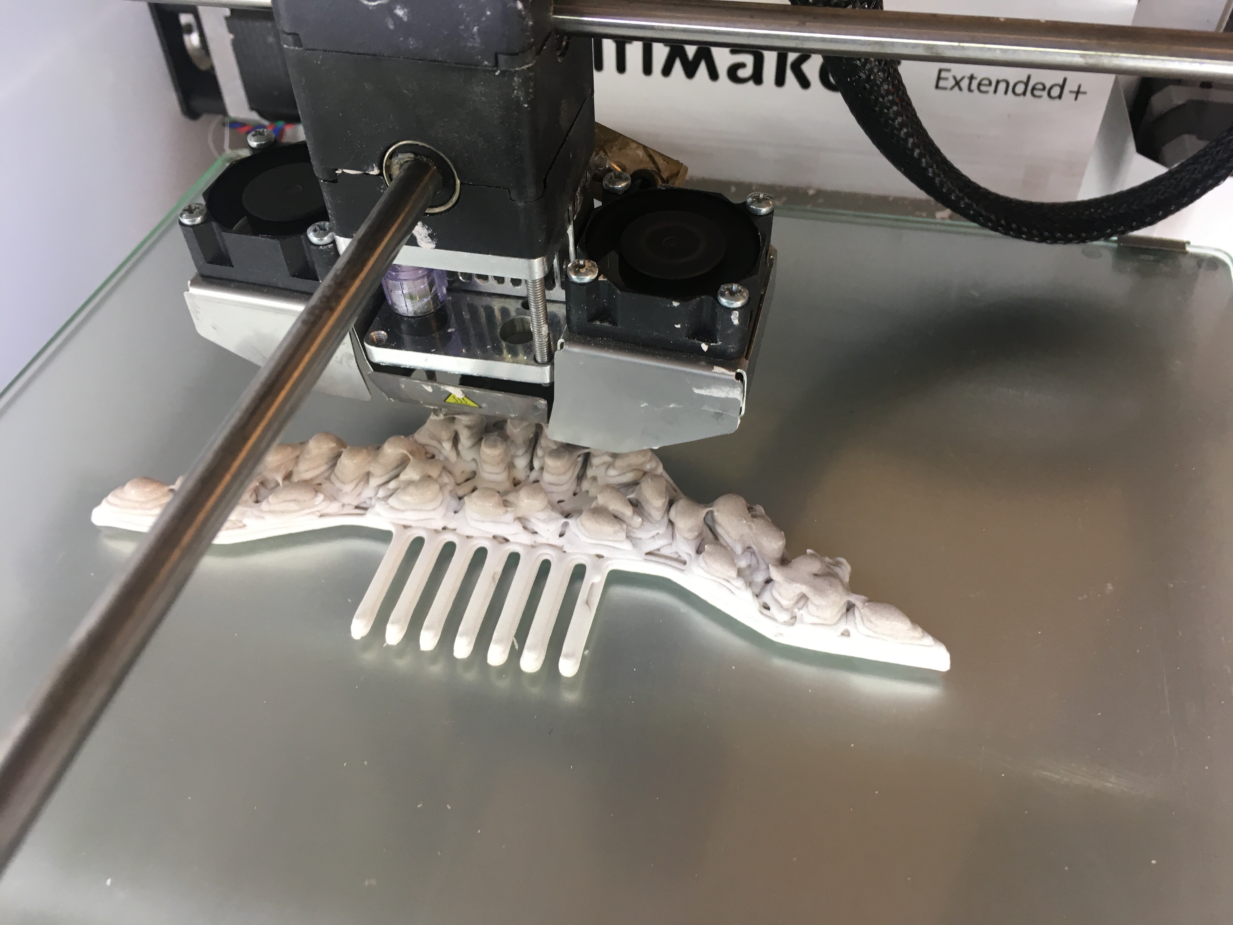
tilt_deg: -46.5
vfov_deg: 48.2
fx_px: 1033
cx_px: 616
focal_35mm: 29
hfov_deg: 61.7
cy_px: 462
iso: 40
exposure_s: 1/33
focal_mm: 4.15
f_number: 2.2
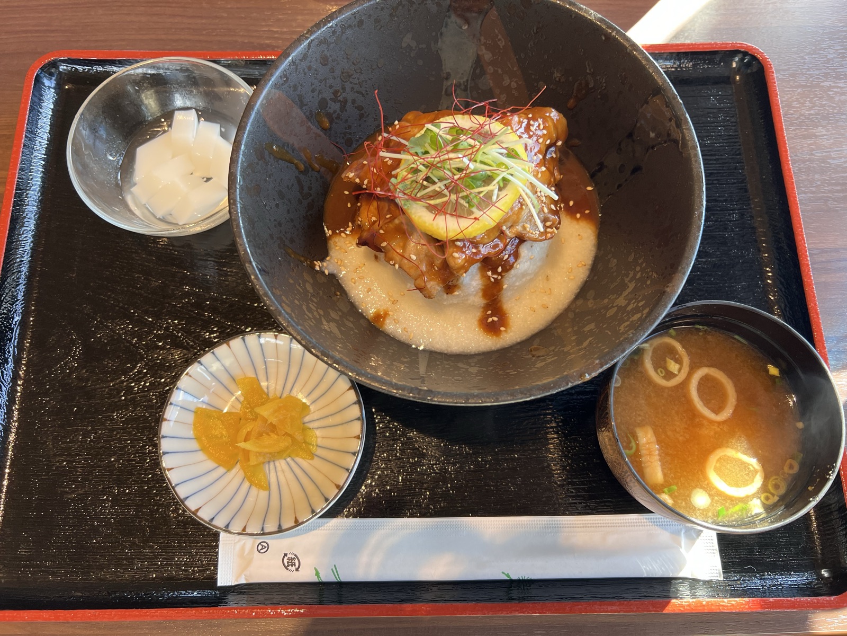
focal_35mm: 26
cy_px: 318
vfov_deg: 53.1
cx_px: 424
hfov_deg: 67.3
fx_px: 636
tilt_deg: -73.1
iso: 80
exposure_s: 1/121
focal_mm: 5.7
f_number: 1.5
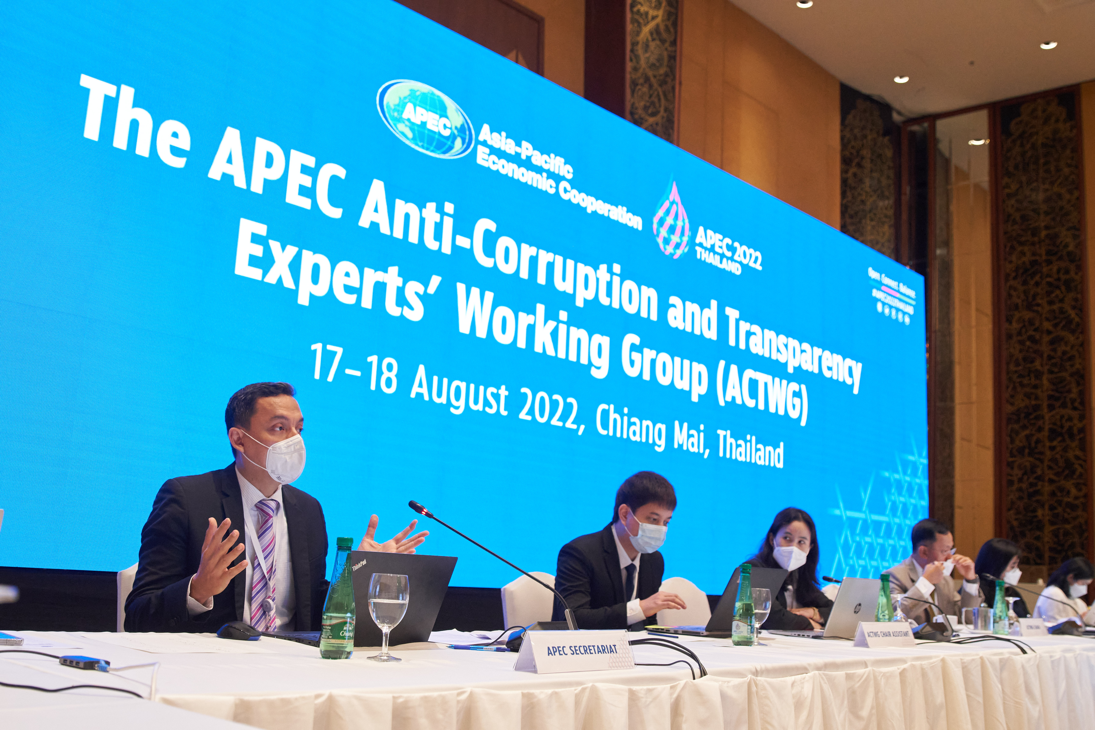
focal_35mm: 36
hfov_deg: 53.1
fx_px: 1095
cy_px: 365
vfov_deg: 36.9
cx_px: 548
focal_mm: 24
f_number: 3.2
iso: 2000
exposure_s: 1/125
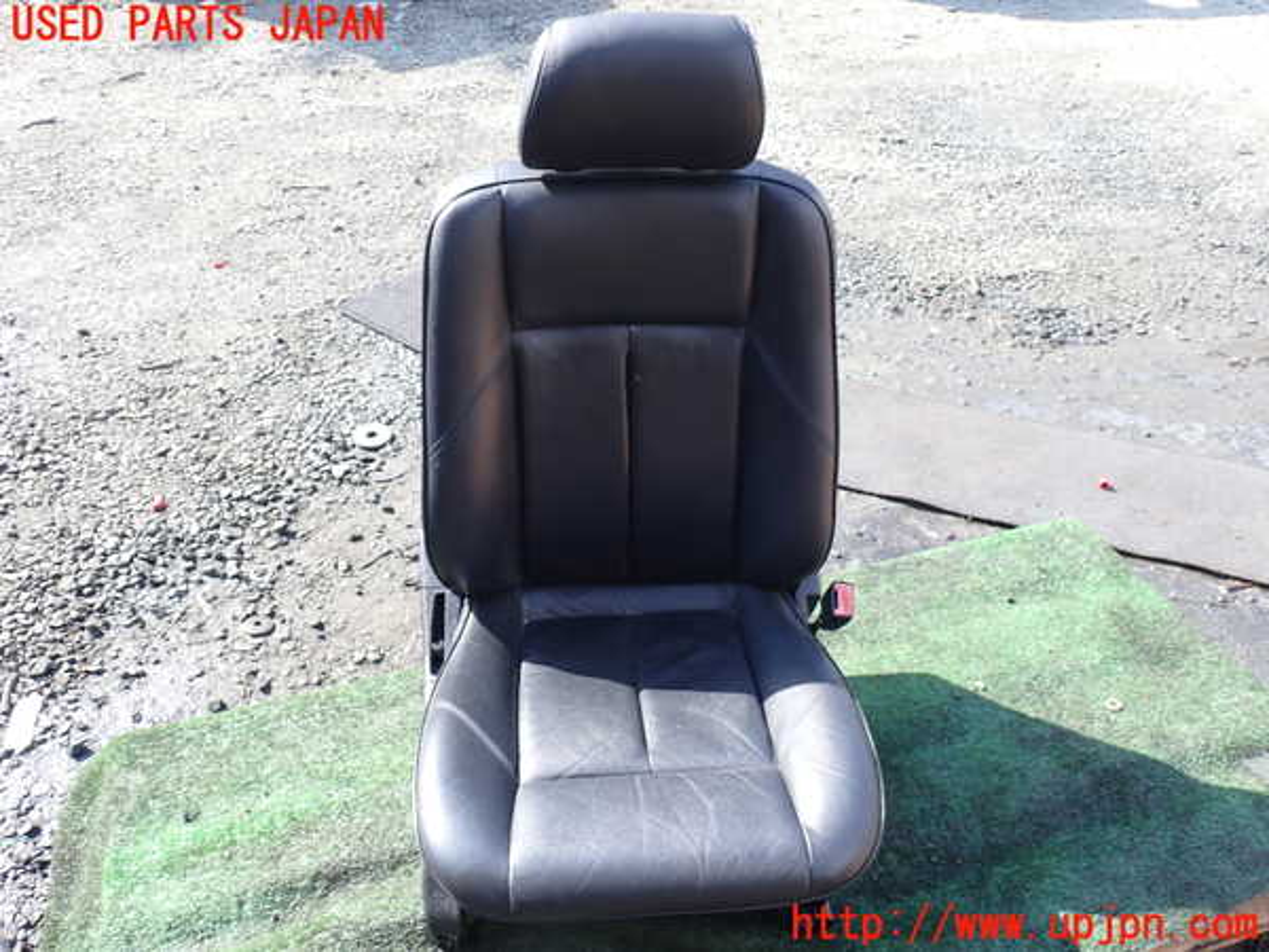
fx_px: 1100
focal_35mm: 30
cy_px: 476
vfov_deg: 46.8
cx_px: 634
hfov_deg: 60.0
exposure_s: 1/160
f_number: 3.2
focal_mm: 5.4
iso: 100
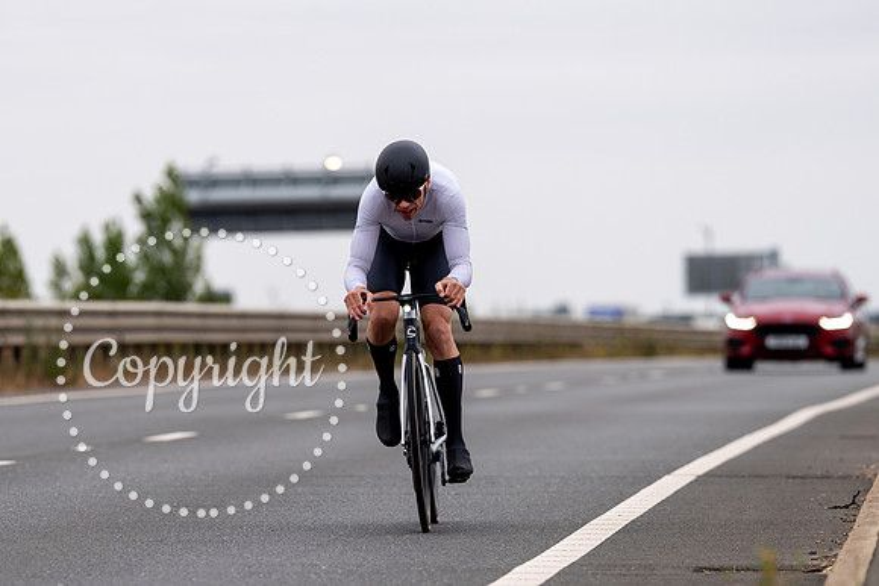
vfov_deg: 4.2
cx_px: 408
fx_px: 7944
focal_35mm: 325
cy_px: 477
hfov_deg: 6.3
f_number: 3.5
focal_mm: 200
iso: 100
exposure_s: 1/800
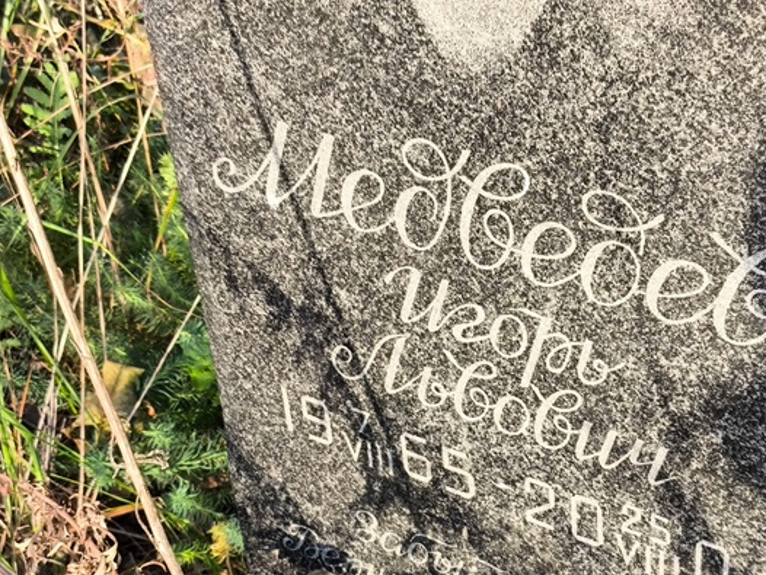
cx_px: 493
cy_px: 390
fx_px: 1683
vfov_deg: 19.3
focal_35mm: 76
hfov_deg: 25.5
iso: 50
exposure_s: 1/192
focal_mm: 4.71
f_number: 1.7
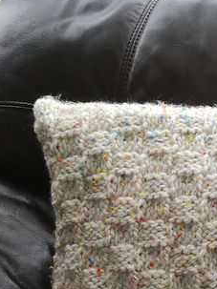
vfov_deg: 31.9
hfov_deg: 24.6
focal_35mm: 57
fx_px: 477
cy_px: 268
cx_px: 211
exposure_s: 1/50
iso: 100
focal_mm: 3.95
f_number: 1.8
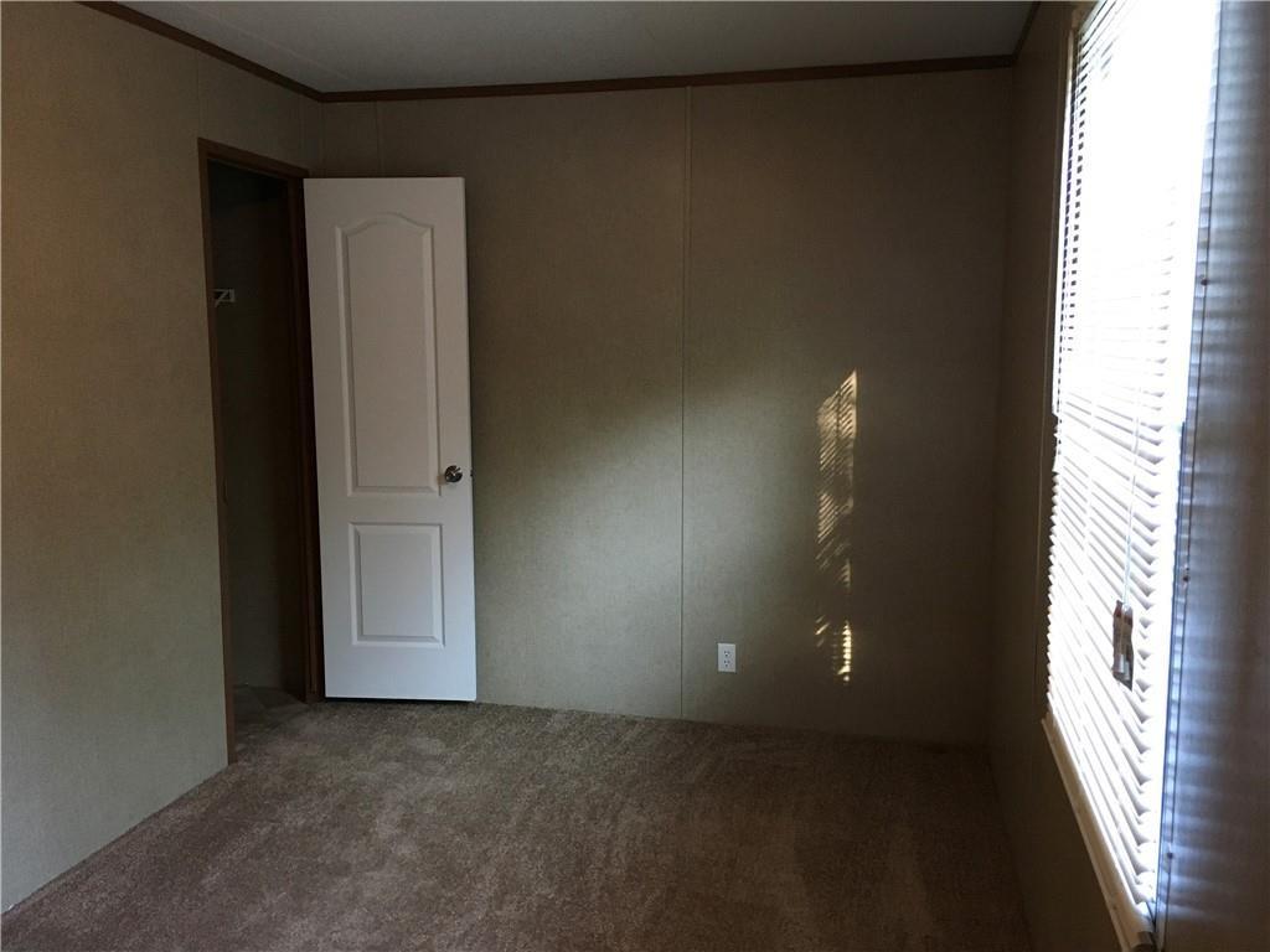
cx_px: 635
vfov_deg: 48.2
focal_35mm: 29
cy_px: 476
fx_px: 1064
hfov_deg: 61.7
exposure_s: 1/30
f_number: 2.2
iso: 200
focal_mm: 4.15
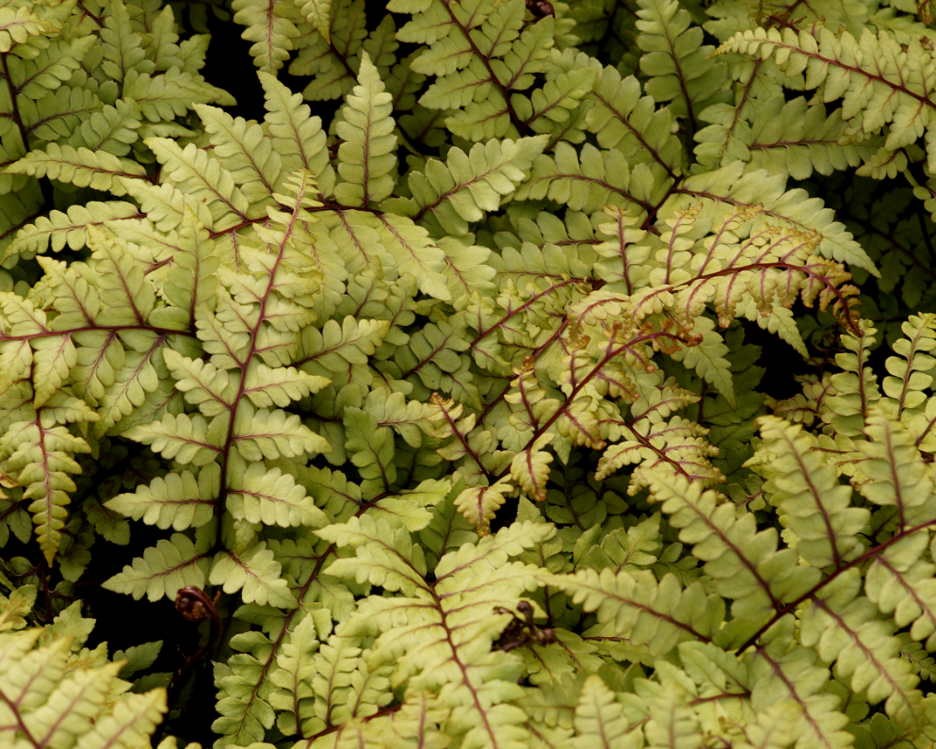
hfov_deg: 11.3
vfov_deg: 9.1
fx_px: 4709
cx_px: 372
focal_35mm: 170
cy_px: 375
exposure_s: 1/160
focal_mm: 100
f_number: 8
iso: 320
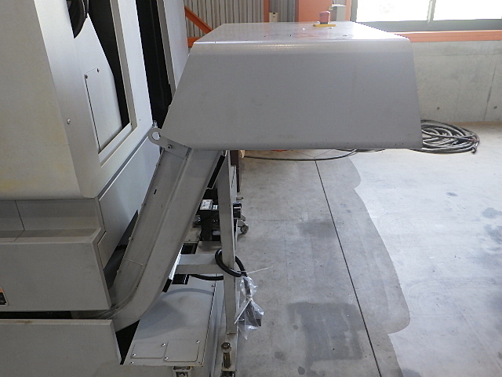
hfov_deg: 63.4
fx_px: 406
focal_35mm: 28
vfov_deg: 49.7
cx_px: 251
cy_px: 188
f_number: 3.5
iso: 320
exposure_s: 1/45
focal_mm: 5
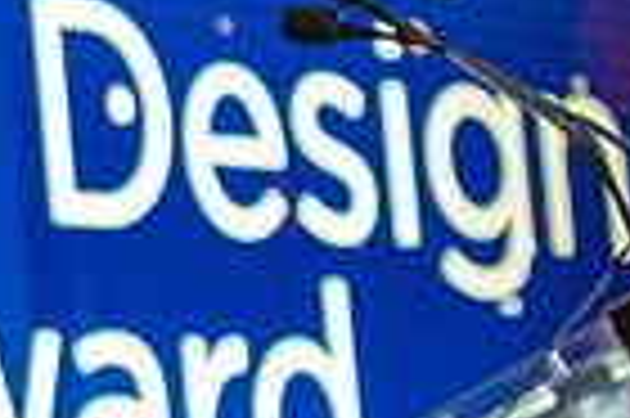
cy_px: 99
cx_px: -590
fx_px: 5069
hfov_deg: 6.9
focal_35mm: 290
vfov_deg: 4.7
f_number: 2.8
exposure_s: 1/125
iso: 3200
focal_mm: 70
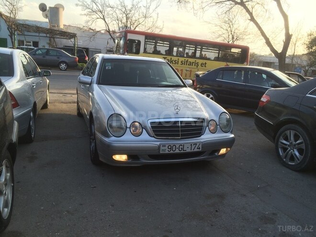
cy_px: 118
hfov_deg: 61.7
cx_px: 158
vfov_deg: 48.2
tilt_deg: -13.1
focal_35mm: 29
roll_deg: -3.4
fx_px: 265
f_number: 2.2
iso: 32
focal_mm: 4.15
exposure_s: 1/373
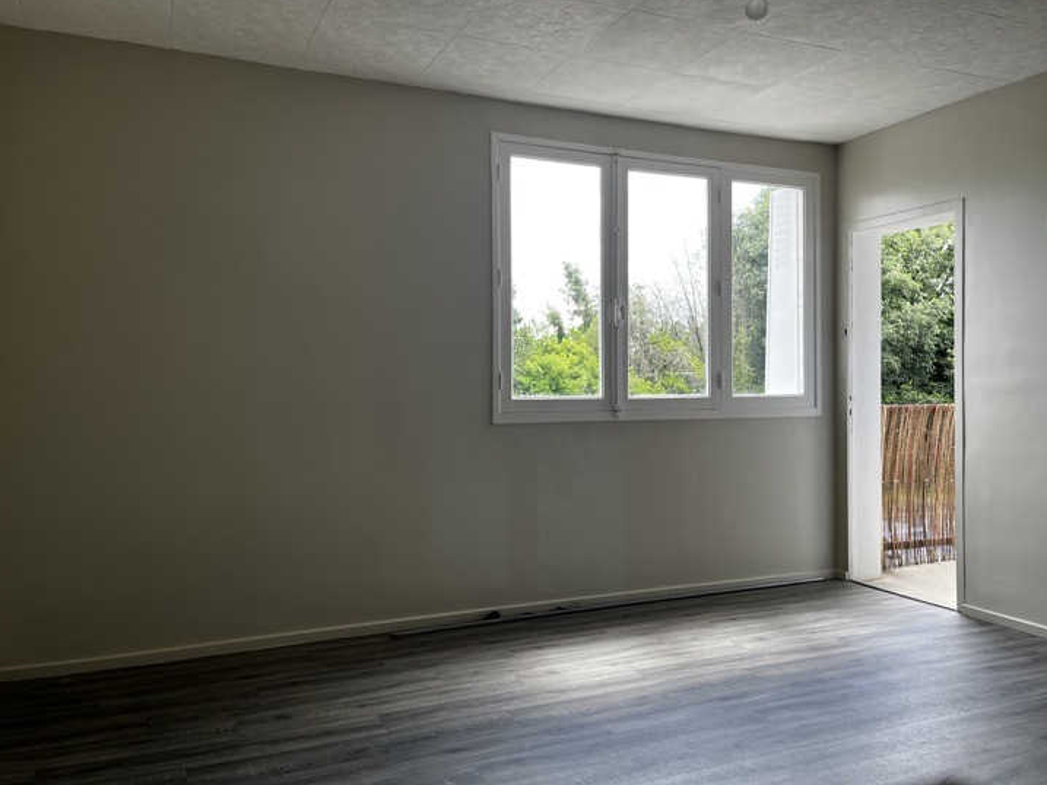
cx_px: 549
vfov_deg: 48.2
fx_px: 877
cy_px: 372
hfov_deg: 61.6
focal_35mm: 29
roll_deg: +0.3
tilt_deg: +0.0
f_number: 1.6
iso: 40
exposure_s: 1/257
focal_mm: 5.1
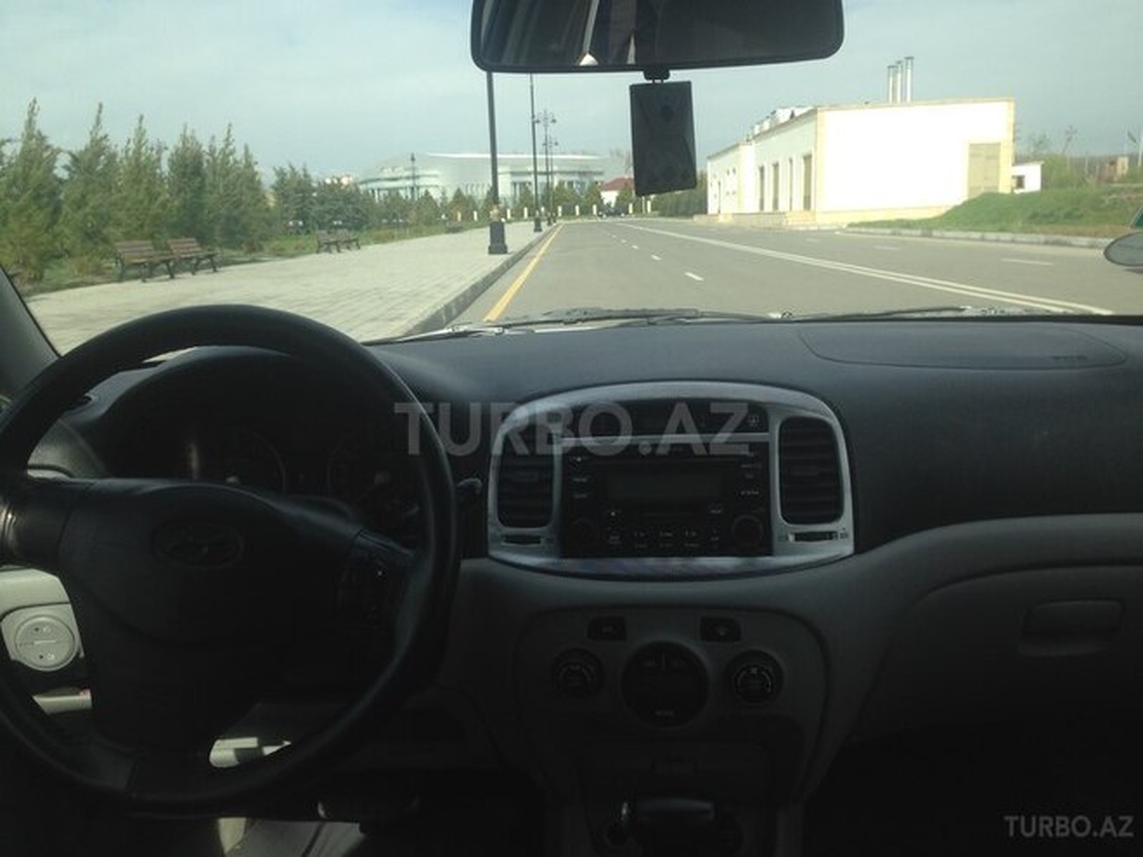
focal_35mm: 33
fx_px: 1090
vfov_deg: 42.9
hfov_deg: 55.4
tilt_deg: -9.3
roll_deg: +1.5
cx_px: 572
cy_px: 428
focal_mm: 4.12
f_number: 2.4
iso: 50
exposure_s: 1/903
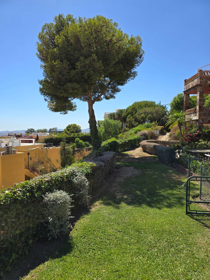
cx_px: 105
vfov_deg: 73.9
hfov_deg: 58.9
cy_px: 140
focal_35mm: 23
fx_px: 186
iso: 12
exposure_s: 1/752
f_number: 1.7
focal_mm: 6.3
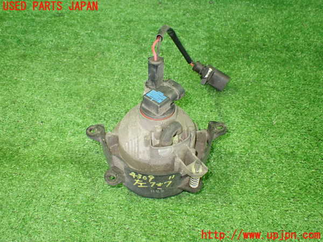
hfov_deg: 60.0
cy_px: 121
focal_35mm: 30
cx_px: 162
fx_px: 280
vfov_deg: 46.8
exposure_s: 1/40
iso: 800
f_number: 2.3
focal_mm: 5.4
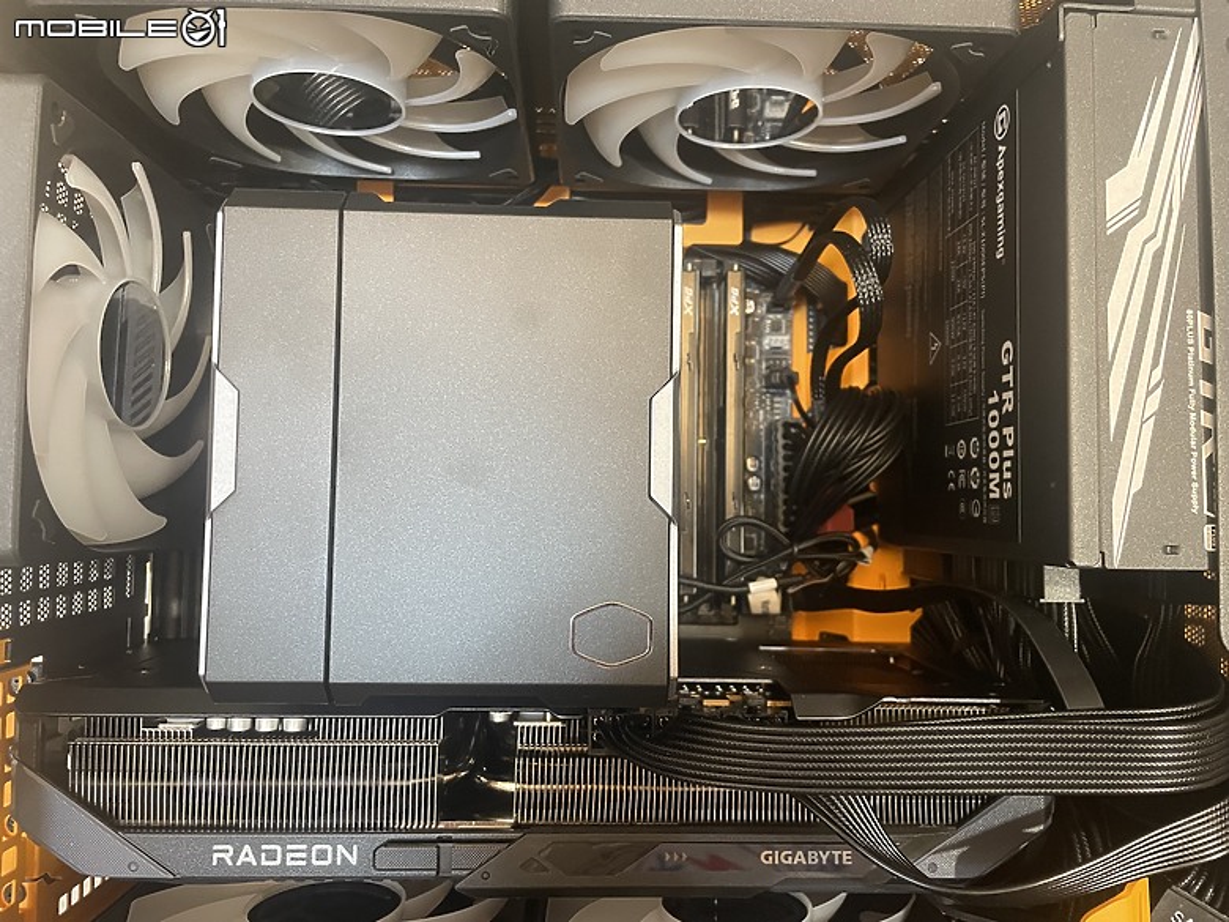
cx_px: 614
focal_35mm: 26
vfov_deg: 53.1
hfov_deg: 67.3
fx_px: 923
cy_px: 461
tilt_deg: -85.6
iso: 320
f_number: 1.6
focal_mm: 4.2
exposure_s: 1/40
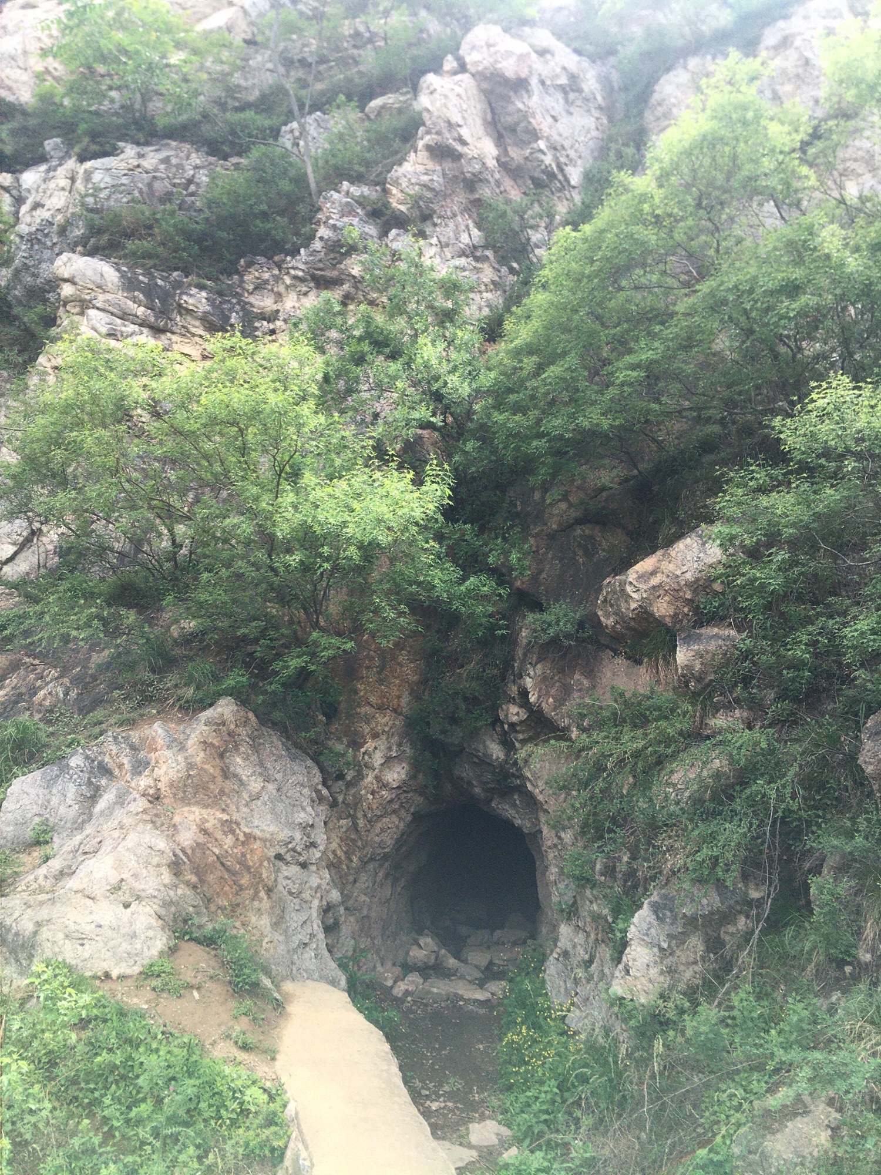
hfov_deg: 48.2
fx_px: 984
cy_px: 588
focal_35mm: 29
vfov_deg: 61.7
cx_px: 440
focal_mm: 4.15
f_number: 2.2
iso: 25
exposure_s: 1/1603
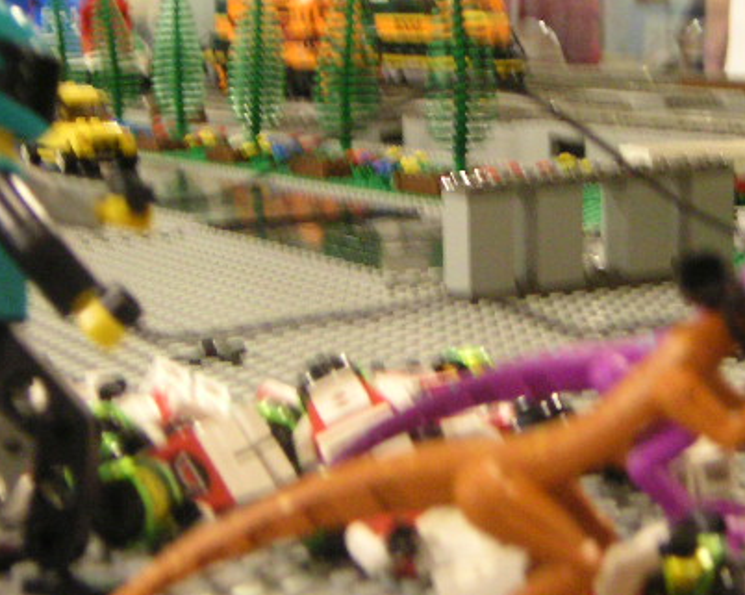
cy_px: 297
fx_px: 1851
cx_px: 480
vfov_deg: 18.3
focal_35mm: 84
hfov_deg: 22.7
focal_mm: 7.1
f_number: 3.1
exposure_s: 1/15
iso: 400
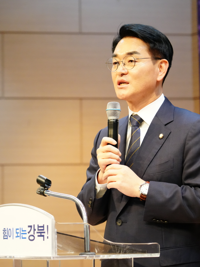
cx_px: 92
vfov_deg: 14.8
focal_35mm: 133
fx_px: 1024
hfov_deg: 11.2
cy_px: 133
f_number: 4
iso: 6400
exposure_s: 1/160
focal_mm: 92
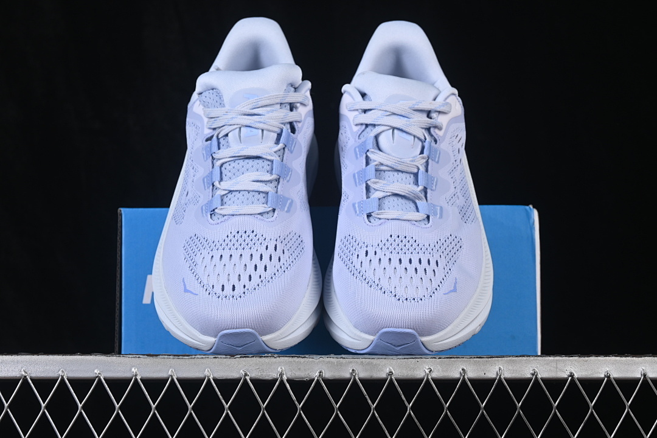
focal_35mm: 75
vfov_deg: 18.2
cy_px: 219
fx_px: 1369
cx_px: 328
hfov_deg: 27.0
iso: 160
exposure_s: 1/80
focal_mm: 50
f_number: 8
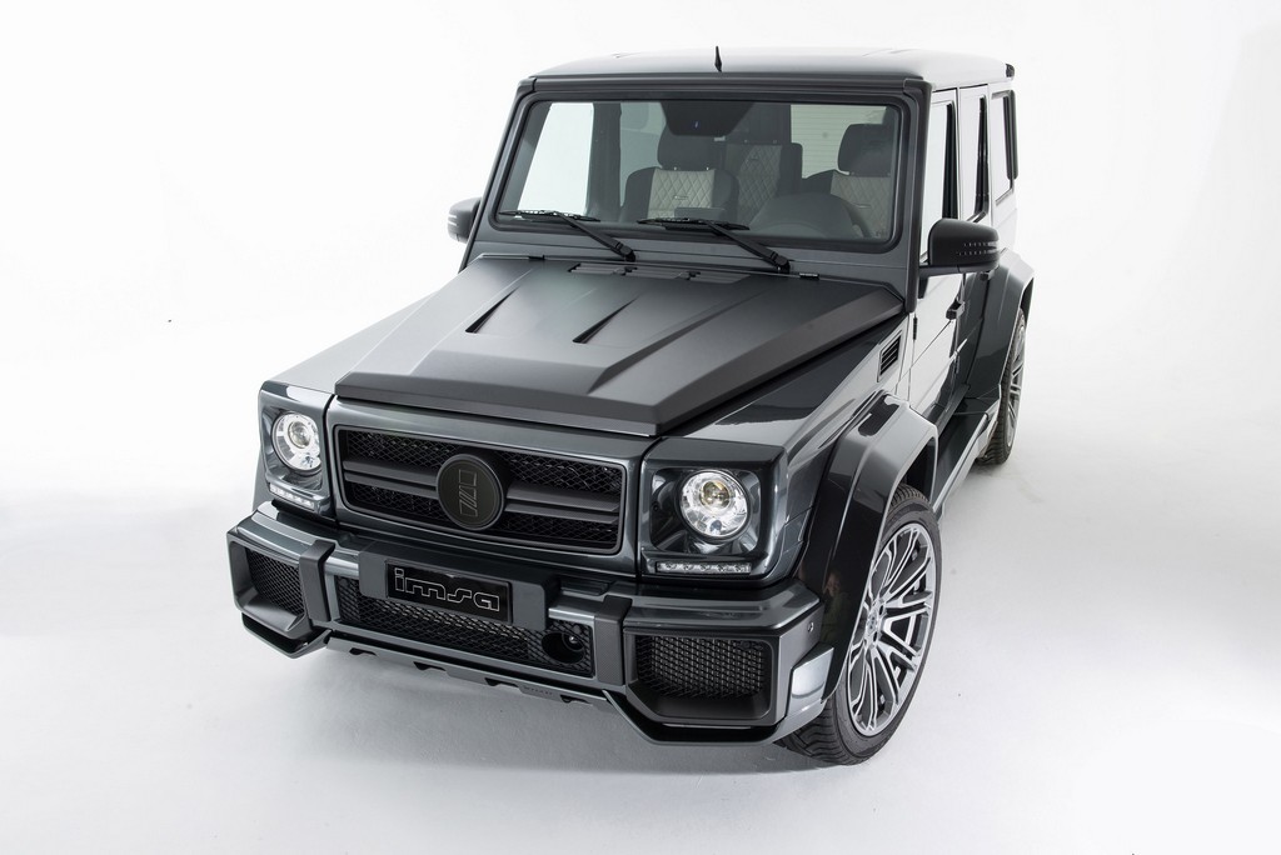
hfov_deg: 55.8
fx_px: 1210
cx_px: 640
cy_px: 428
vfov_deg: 38.9
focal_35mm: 34
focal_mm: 34
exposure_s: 1/125
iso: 160
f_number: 14
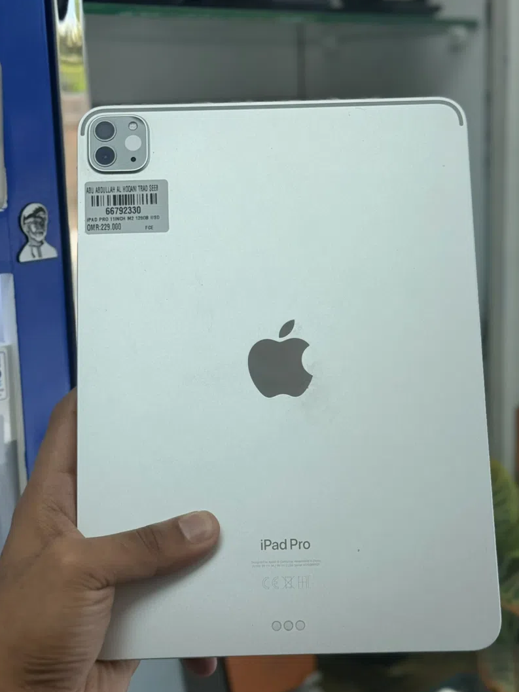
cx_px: 246
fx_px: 1239
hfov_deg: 23.7
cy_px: 347
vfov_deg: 31.2
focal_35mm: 62
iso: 80
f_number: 1.78
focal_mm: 6.76
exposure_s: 1/1931
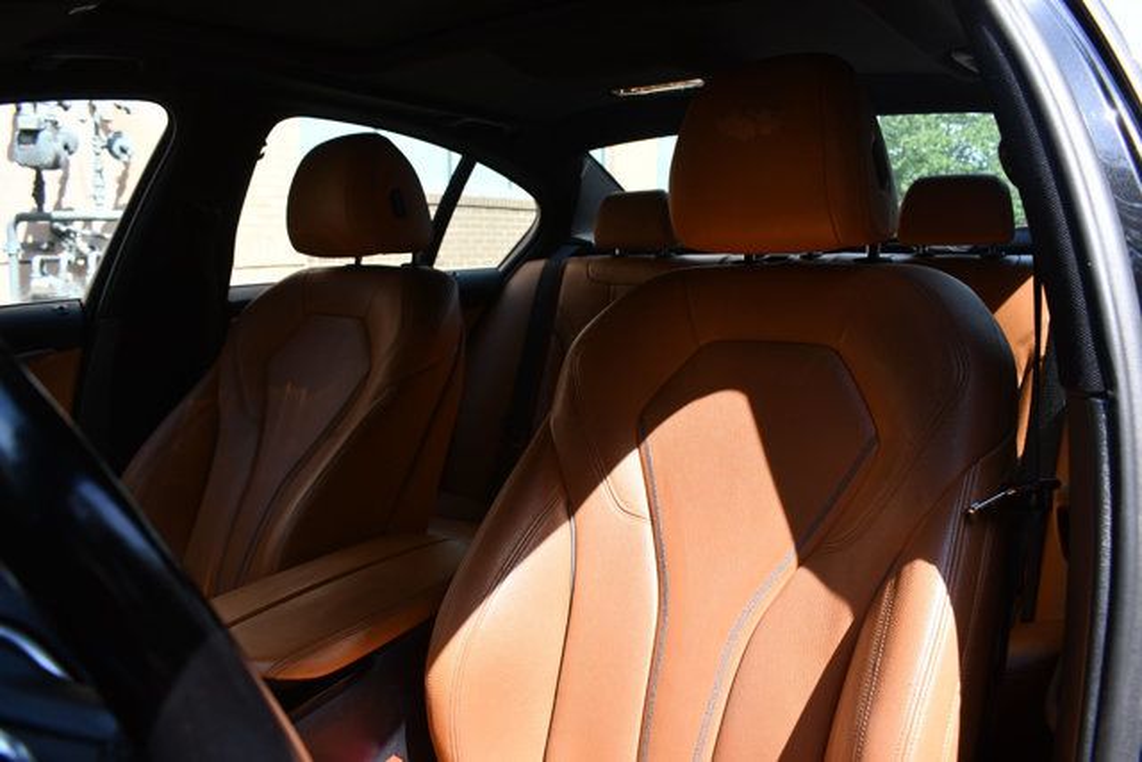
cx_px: 571
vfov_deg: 48.0
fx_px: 857
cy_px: 381
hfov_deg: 67.4
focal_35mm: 27
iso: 200
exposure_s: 1/250
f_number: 6.3
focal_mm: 18
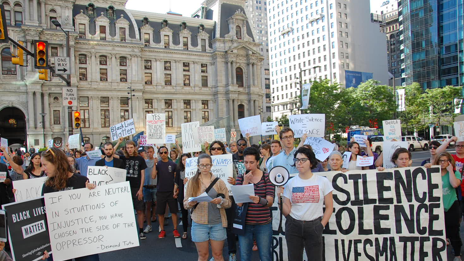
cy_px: 156
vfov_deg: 40.0
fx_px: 357
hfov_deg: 66.1
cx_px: 228
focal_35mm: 29
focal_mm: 18
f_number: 5.6
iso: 250
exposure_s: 1/250
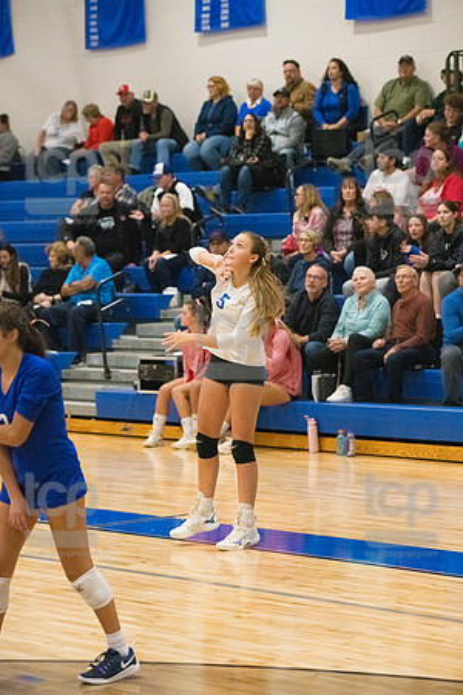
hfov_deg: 11.2
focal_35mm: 122
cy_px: 348
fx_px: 2353
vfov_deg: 16.8
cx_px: 232
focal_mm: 122
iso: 10000
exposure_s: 1/1600
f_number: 4.5
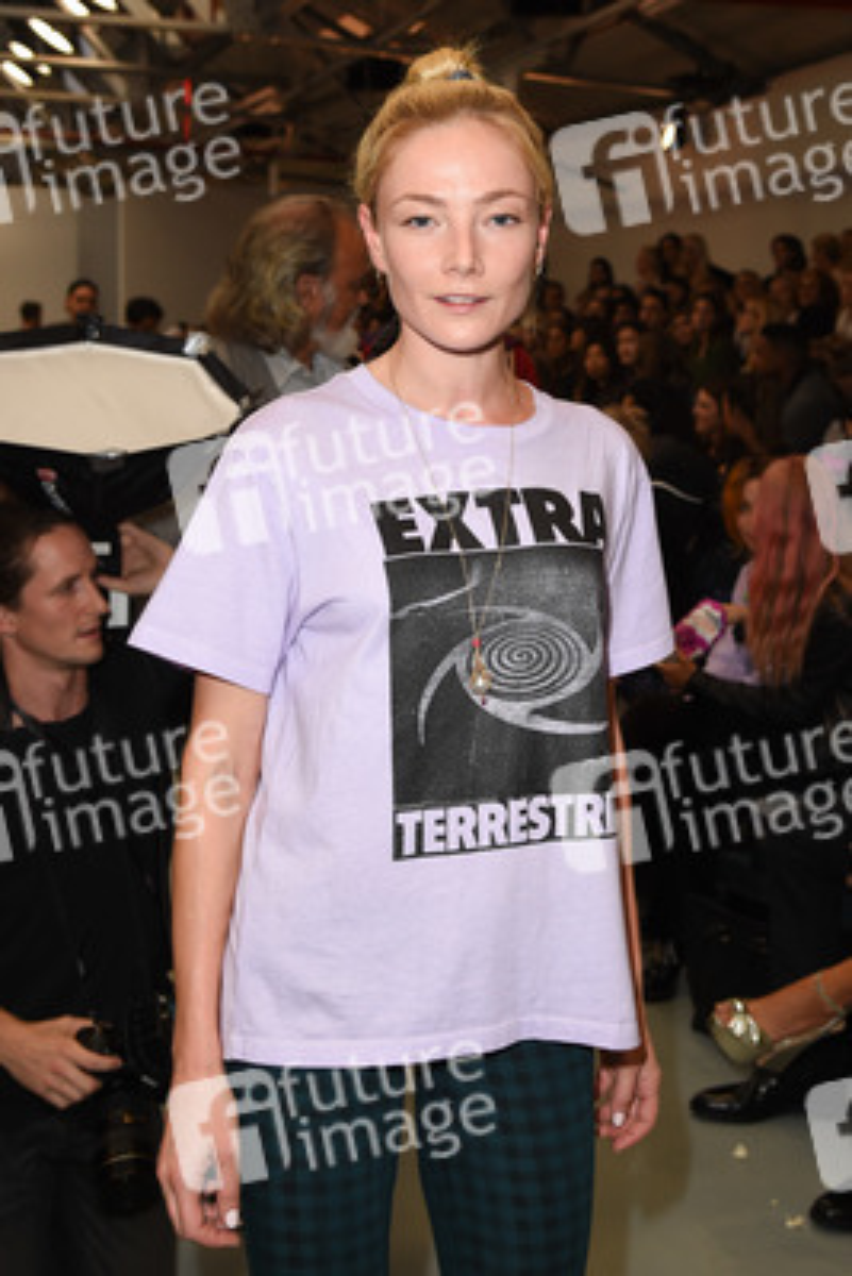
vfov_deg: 44.5
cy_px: 638
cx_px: 426
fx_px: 1561
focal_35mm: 44
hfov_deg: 30.5
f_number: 5.6
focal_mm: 44
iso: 1250
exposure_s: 1/200
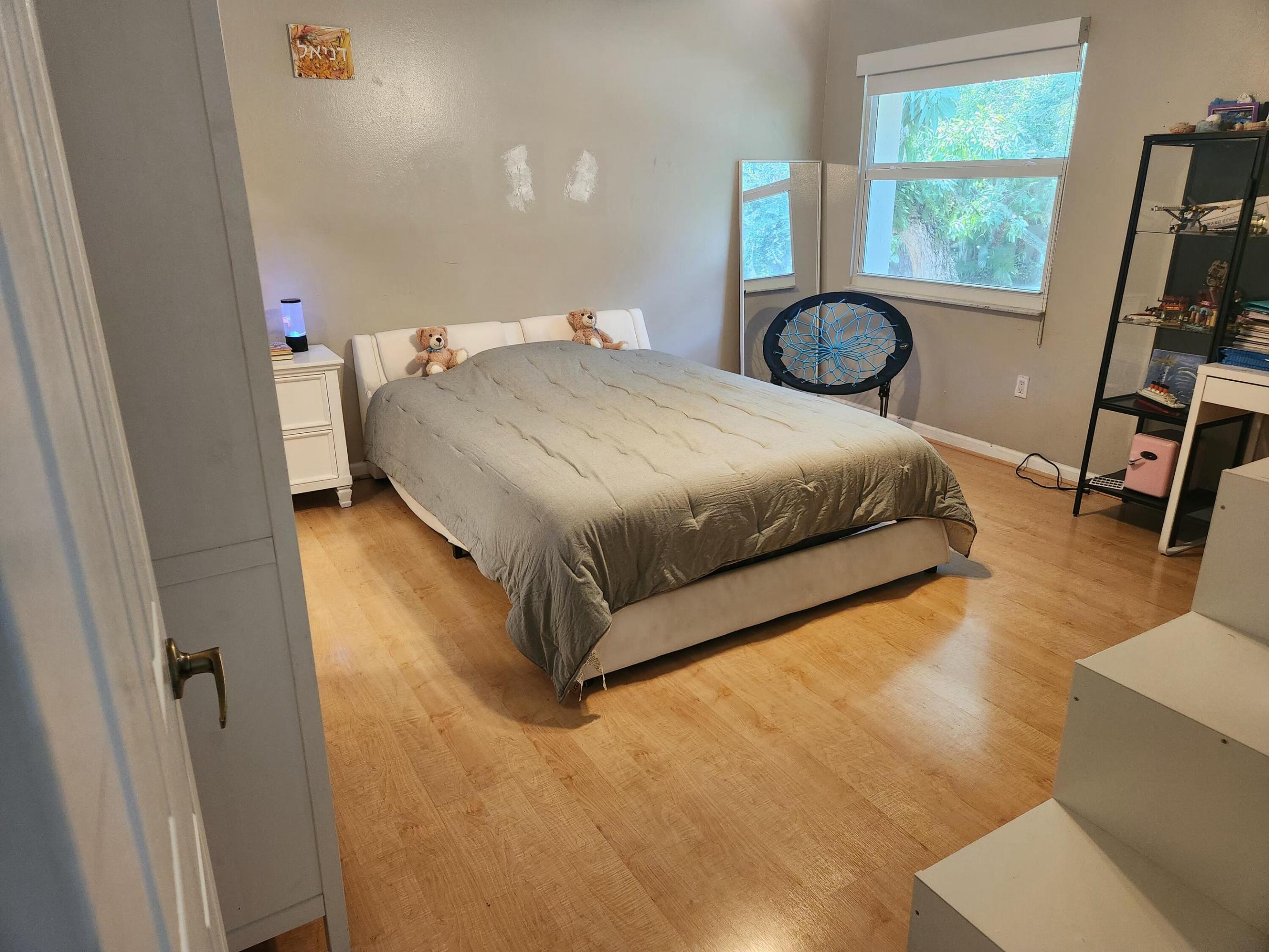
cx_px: 634
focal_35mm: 23
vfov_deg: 58.9
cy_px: 476
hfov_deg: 73.9
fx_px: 843
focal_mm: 5.4
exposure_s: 1/120
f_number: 1.8
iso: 250
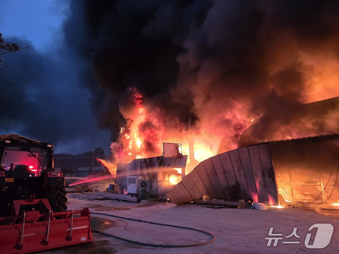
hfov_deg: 73.9
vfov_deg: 58.9
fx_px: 225
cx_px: 170
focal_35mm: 23
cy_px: 127
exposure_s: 1/120
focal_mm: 6.3
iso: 1250
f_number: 1.7
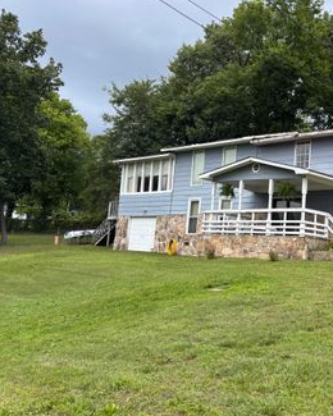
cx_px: 272
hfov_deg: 36.8
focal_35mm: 39
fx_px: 480
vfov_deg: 46.8
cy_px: 194
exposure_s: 1/988
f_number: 1.6
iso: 50
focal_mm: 5.96
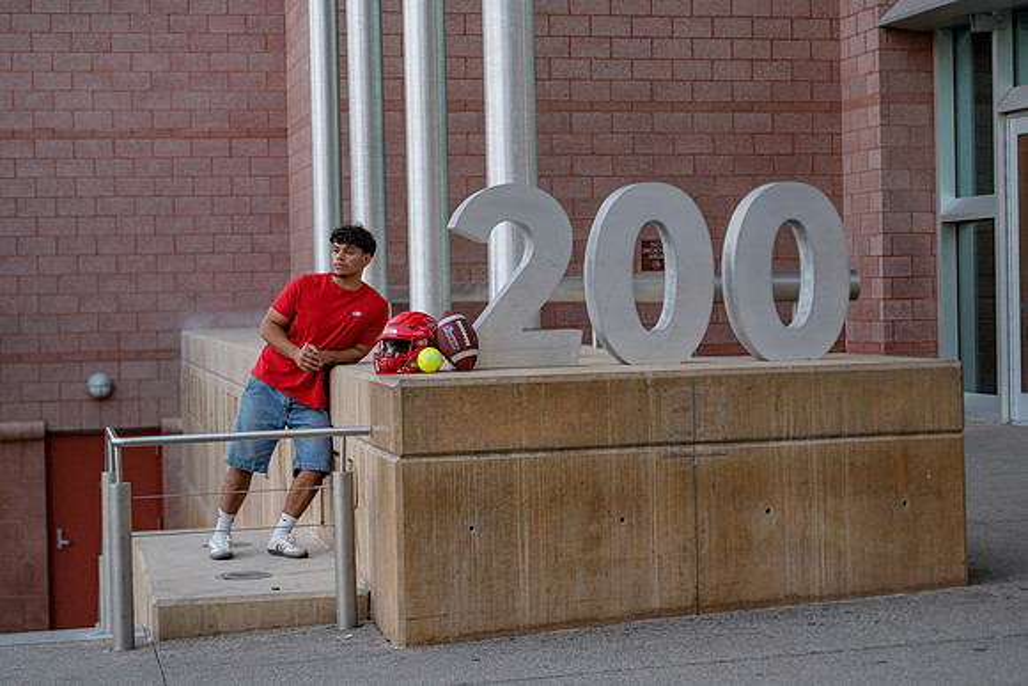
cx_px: 514
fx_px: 1999
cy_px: 343
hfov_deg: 28.8
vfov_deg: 19.5
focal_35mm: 70
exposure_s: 1/100
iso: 250
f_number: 3.2
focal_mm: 70
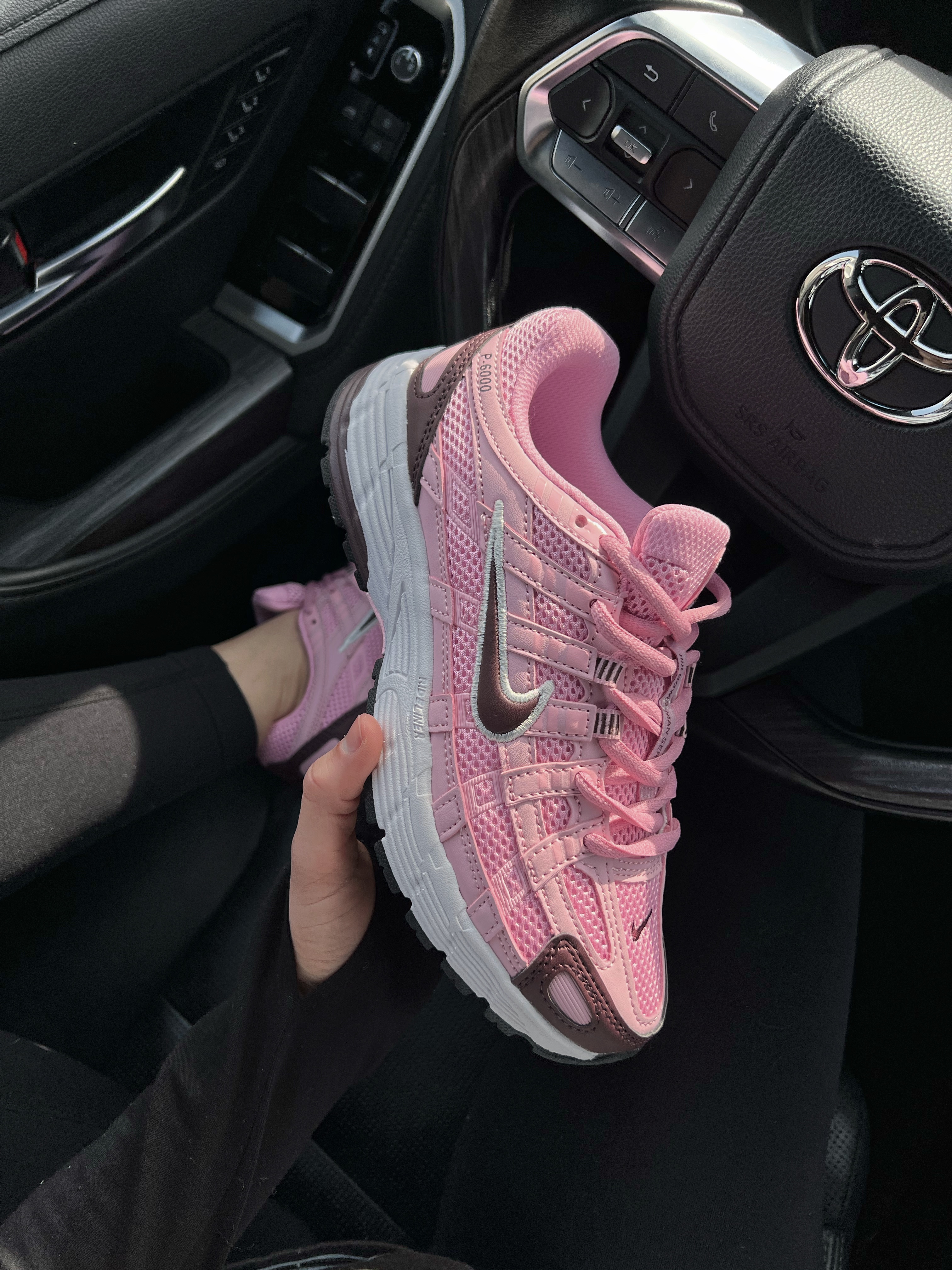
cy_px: 635
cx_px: 476
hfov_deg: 53.1
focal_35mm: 26
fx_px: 953
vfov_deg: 67.3
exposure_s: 1/1252
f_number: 1.5
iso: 50
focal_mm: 5.7
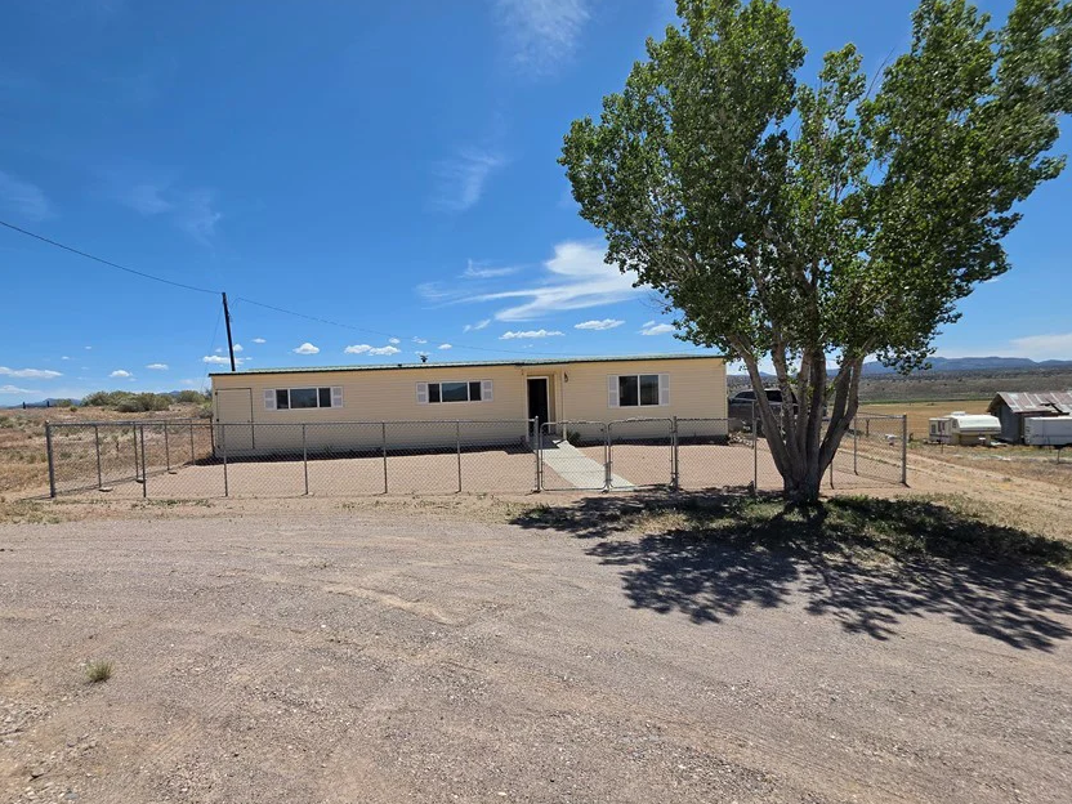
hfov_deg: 94.1
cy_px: 438
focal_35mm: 16
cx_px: 473
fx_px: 495
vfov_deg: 77.9
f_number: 1.9
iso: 32
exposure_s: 1/2664
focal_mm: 2.2
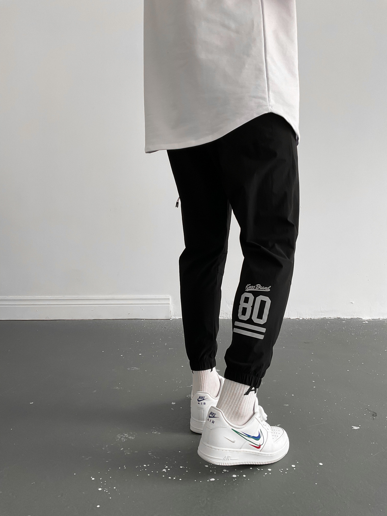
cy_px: 258
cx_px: 194
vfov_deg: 61.7
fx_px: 432
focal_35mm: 29
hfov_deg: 48.2
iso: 64
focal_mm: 3
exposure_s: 1/80
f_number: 1.8
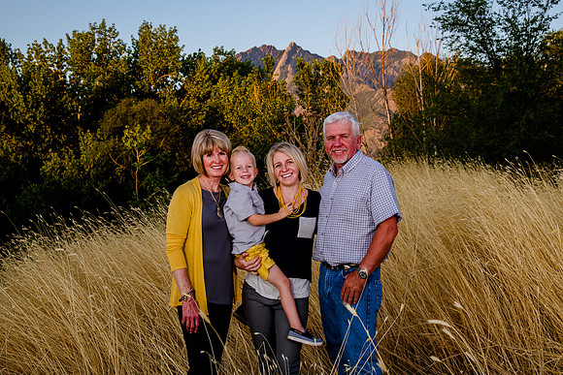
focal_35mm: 55
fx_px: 862
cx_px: 283
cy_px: 169
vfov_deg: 24.6
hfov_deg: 36.2
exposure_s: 1/250
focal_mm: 50
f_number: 10
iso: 800
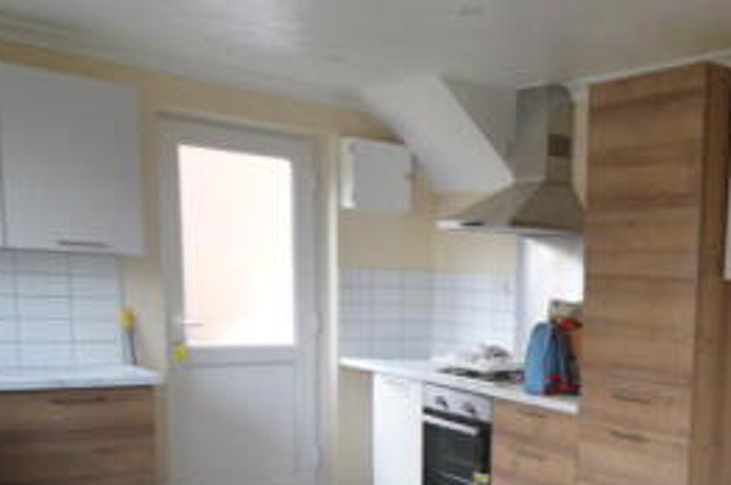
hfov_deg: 43.9
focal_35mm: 41
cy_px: 407
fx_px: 837
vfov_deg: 31.3
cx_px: 628
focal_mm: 11
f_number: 4.2
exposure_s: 1/60
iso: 1250
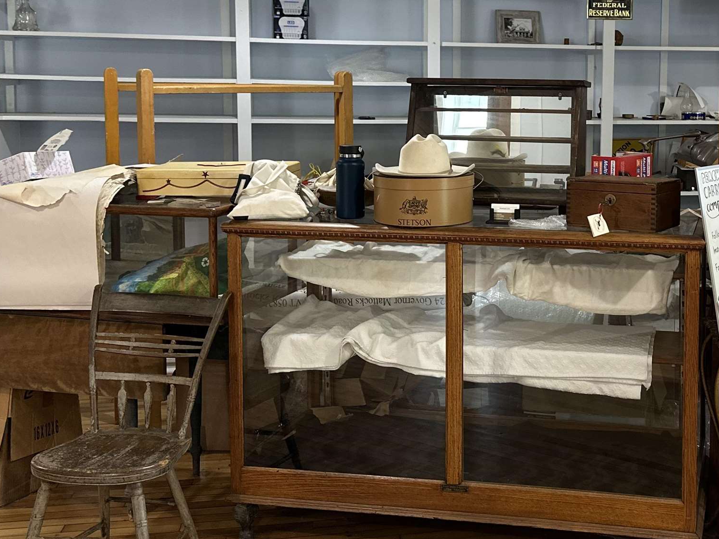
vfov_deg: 29.4
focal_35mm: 49
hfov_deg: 37.9
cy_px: 173
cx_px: 545
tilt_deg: -5.1
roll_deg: -1.4
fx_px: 1018
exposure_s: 1/60
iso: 200
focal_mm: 6.86
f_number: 1.78
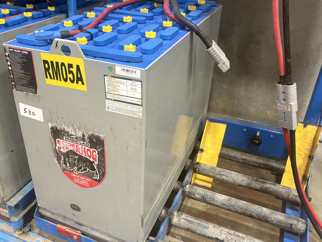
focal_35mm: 33
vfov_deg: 42.9
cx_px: 135
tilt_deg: -30.9
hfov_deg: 55.1
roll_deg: -0.3
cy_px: 116
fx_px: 307
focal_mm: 5.96
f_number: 1.6
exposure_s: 1/60
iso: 320
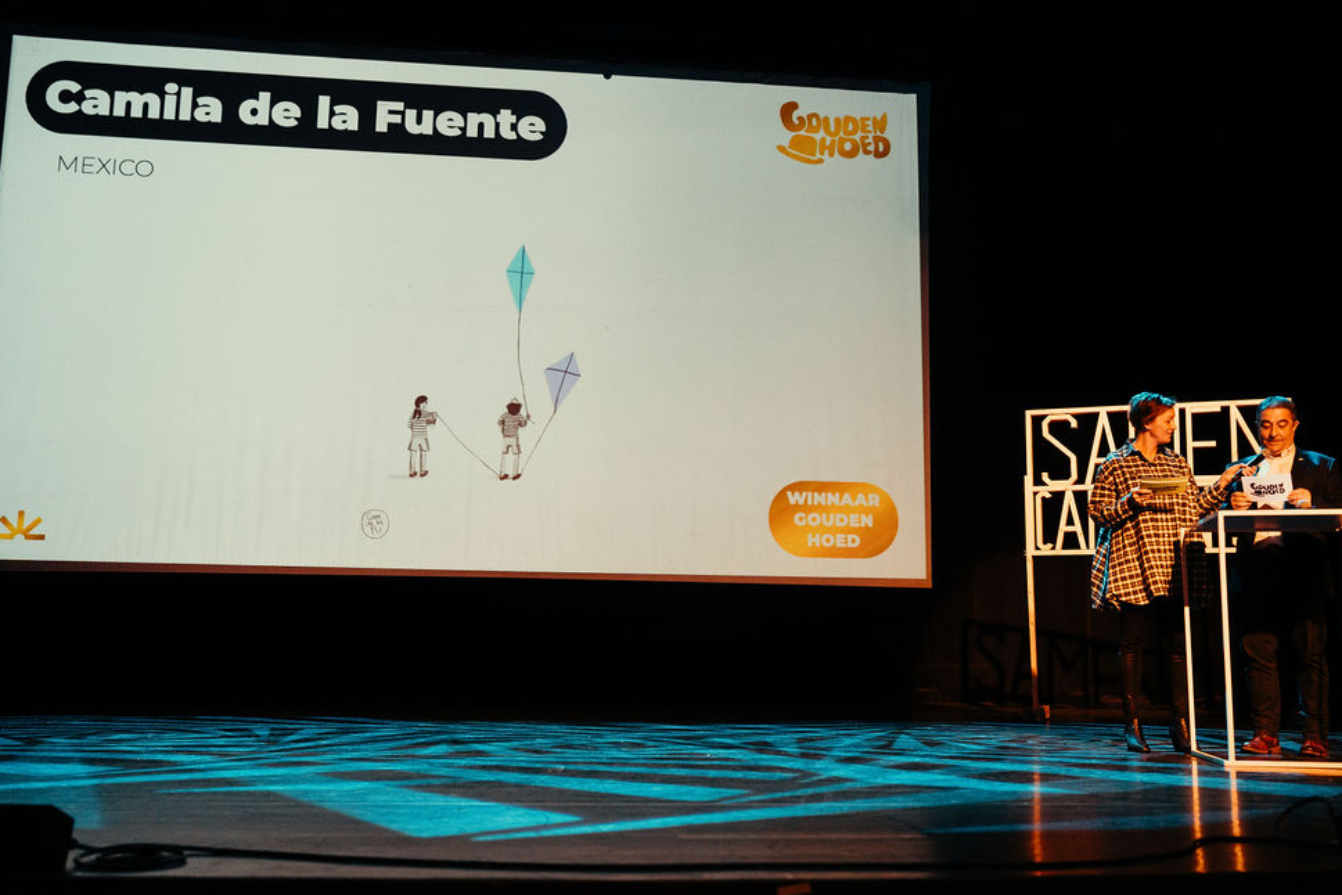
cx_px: 697
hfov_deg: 51.9
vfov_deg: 35.9
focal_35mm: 37
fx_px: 1379
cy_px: 466
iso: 3200
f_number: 2.8
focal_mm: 35
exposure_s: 1/400
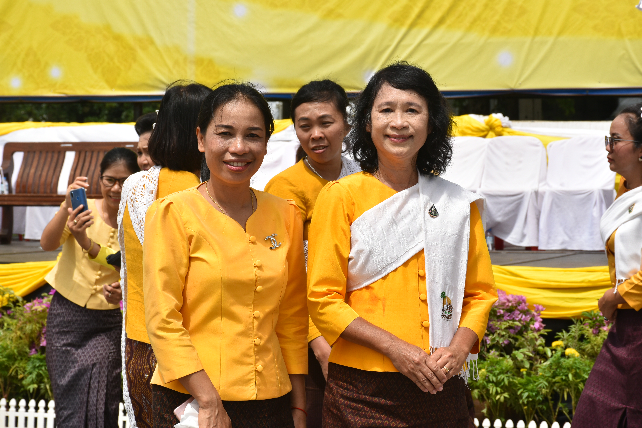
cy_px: 214
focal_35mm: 112
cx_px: 321
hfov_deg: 18.2
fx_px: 2006
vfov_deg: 12.2
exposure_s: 1/500
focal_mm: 75
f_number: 11
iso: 200
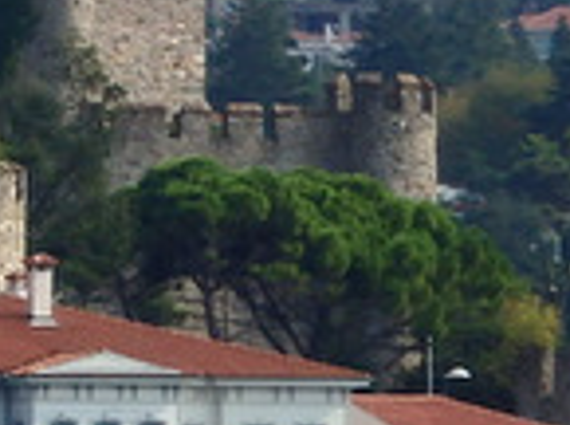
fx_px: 7934
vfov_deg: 3.1
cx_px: -291
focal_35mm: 483
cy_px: 397
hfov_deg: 4.1
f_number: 5.9
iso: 125
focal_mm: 25
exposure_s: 1/500
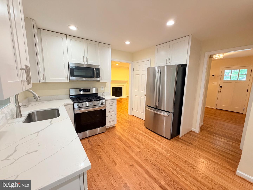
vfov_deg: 85.7
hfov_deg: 102.1
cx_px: 126
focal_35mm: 14
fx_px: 102
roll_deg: -0.6
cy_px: 95
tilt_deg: -8.7
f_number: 2.2
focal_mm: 2.22
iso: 250
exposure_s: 1/112
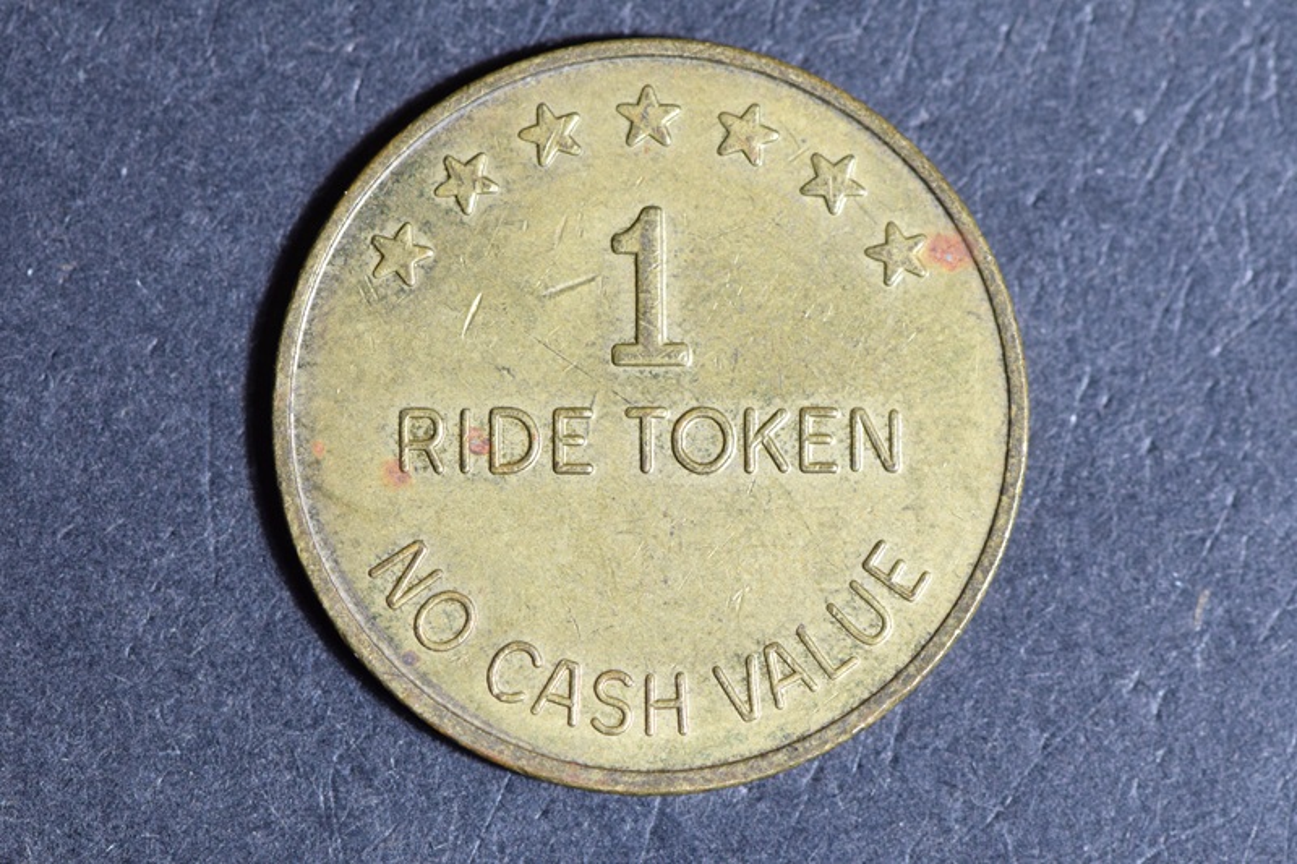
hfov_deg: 13.0
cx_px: 648
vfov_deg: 8.7
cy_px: 432
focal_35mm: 158
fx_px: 5673
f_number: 9
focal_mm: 105
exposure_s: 1/100
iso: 1600
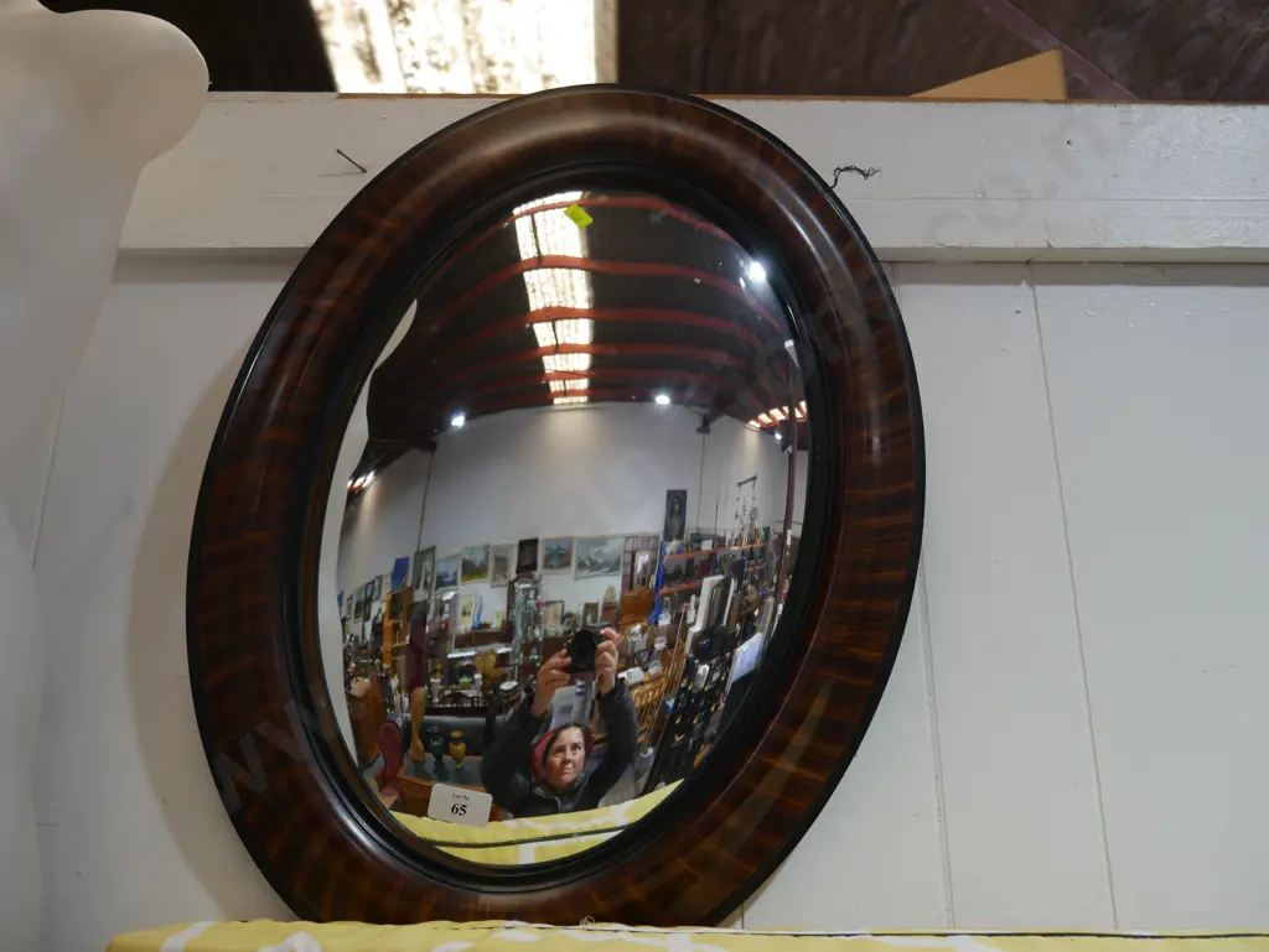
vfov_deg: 44.2
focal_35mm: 32
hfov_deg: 56.8
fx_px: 1174
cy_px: 476
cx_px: 634
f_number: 3.6
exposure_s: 1/80
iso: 200
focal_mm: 16
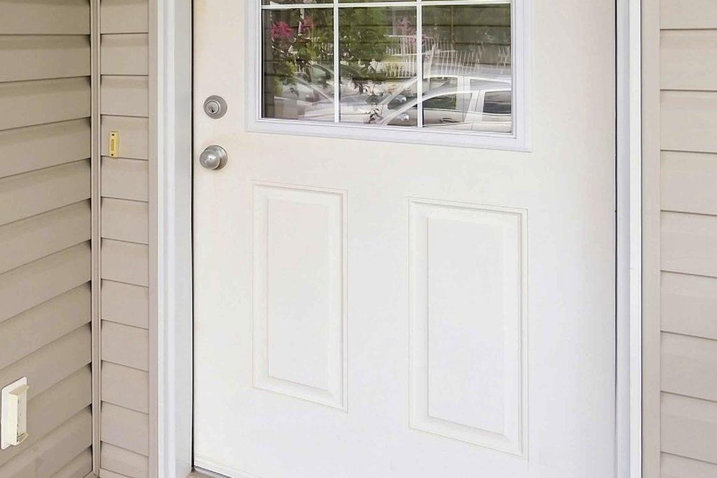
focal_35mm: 41
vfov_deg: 31.3
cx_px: -128
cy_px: 61
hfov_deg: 37.1
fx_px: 816
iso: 100
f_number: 6.3
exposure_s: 1/50
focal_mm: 10
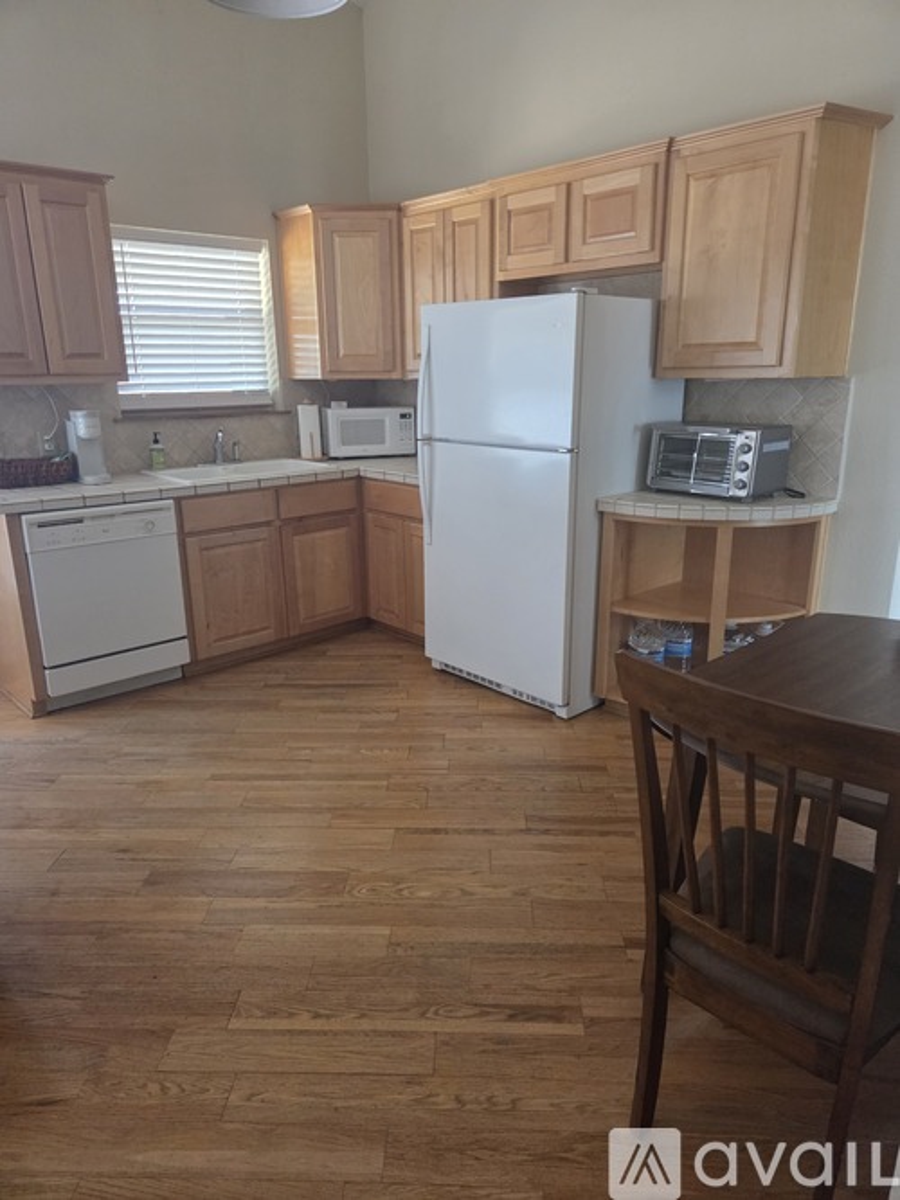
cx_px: 450
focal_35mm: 23
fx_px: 798
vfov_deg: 73.9
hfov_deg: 58.9
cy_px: 600
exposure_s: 1/120
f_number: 1.8
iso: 800
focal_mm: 5.4
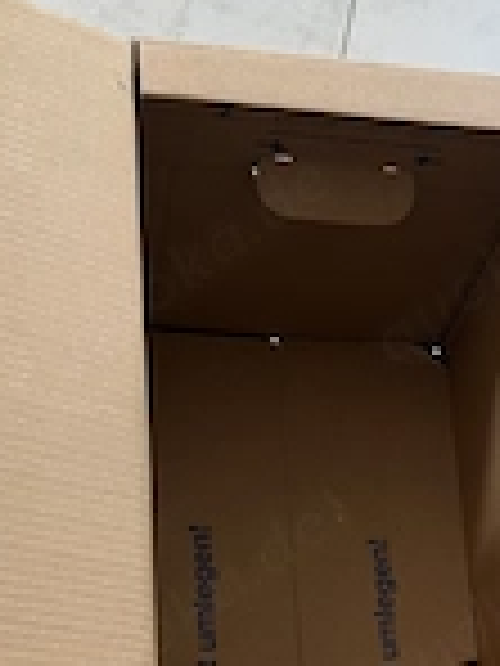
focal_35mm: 65
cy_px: 675
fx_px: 1252
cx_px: 360
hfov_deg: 22.4
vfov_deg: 27.9
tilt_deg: -68.2
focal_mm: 6.76
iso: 100
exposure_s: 1/121
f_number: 1.78
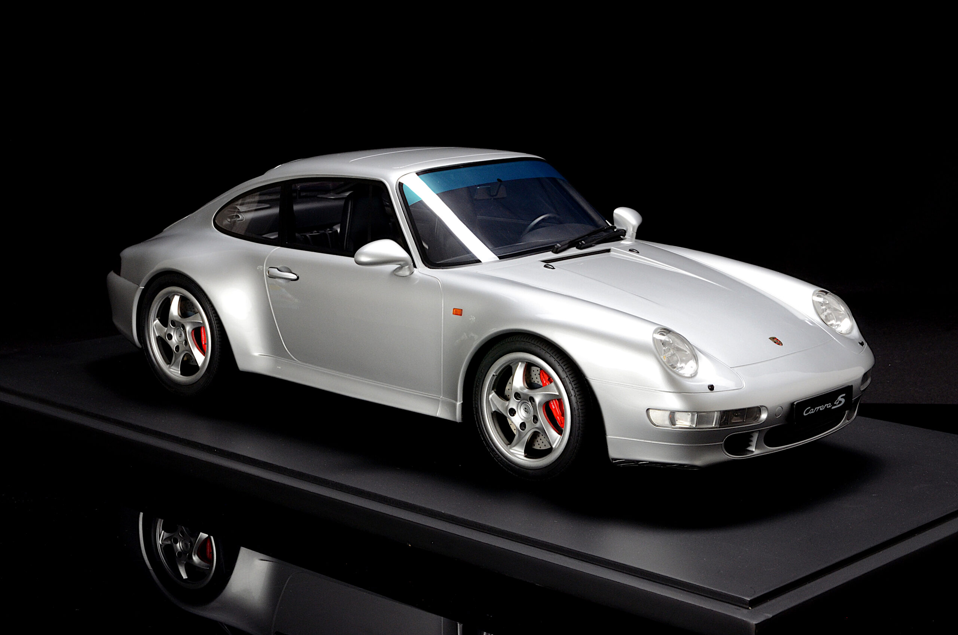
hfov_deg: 29.9
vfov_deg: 20.1
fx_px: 1793
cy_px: 318
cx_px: 479
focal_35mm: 68
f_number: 18
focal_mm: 45
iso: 1000
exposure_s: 1/13
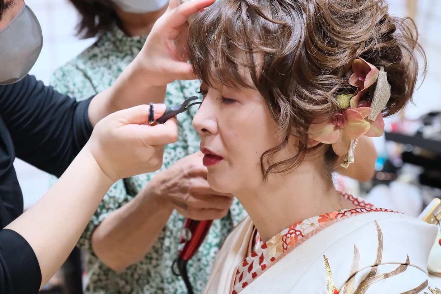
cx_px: 215
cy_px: 156
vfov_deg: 11.2
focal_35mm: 123
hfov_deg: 16.6
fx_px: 1507
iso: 3200
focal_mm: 70
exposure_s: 1/60
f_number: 3.5
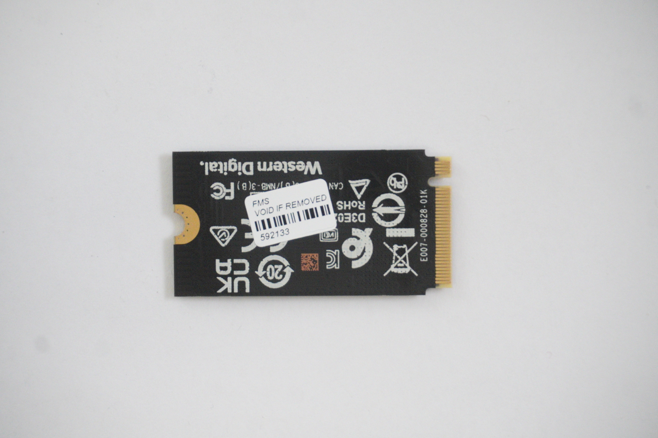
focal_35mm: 75
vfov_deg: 18.1
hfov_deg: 27.0
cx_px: 329
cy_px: 219
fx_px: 1370
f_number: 5.6
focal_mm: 50
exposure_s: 1/200
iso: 5000
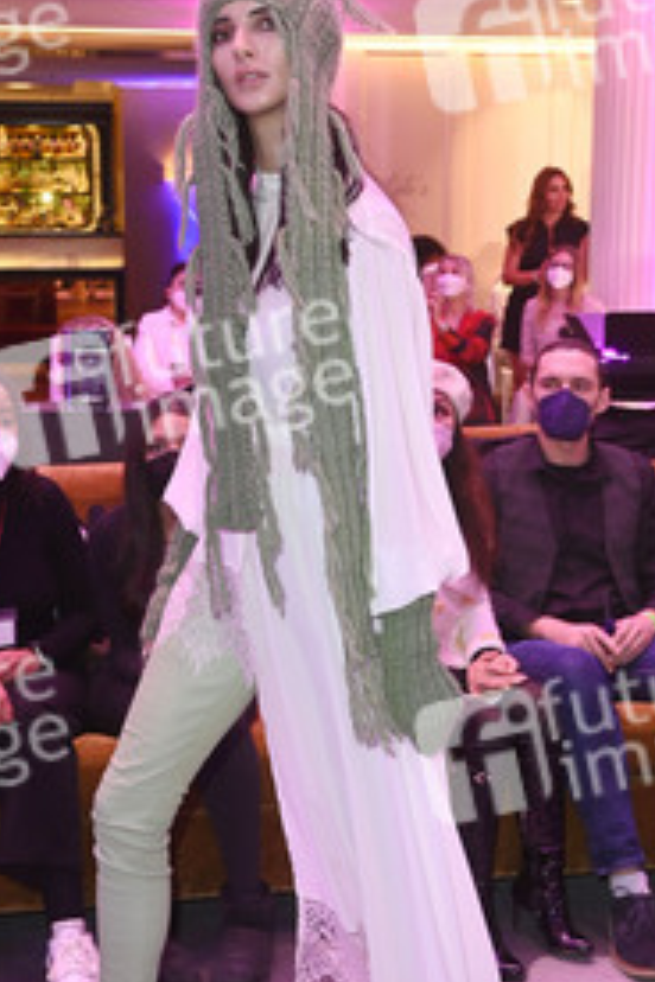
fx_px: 1501
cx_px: 274
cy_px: 562
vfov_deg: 36.2
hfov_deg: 24.6
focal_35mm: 55
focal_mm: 38
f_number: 5.6
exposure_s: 1/80
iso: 2500
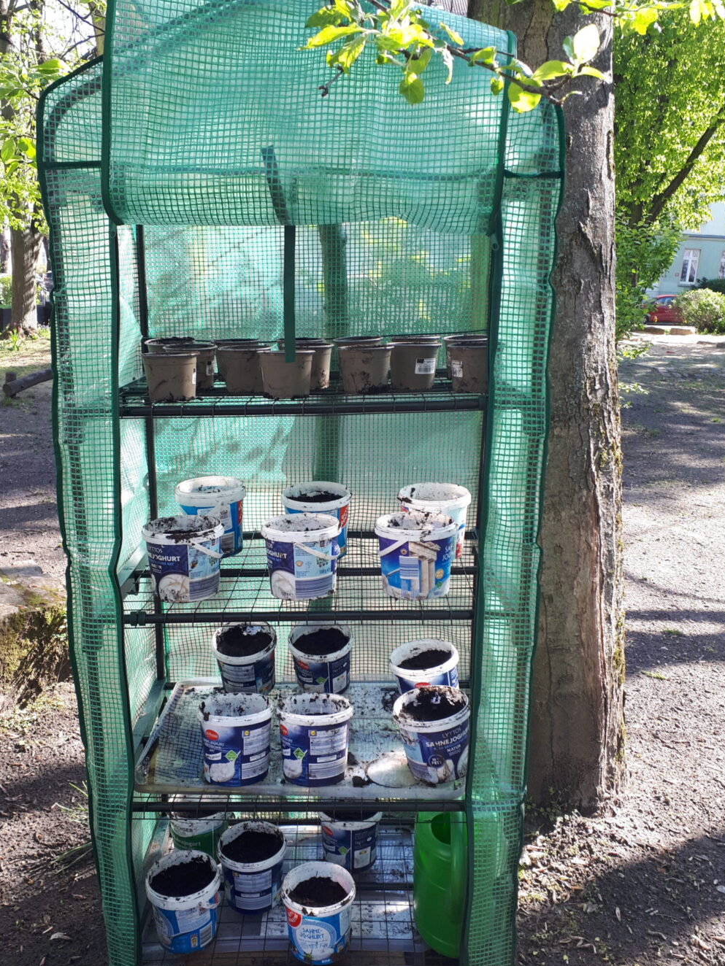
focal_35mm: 31
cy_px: 508
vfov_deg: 58.3
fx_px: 866
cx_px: 322
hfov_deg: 45.4
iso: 40
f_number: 1.9
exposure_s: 1/140
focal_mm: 3.6
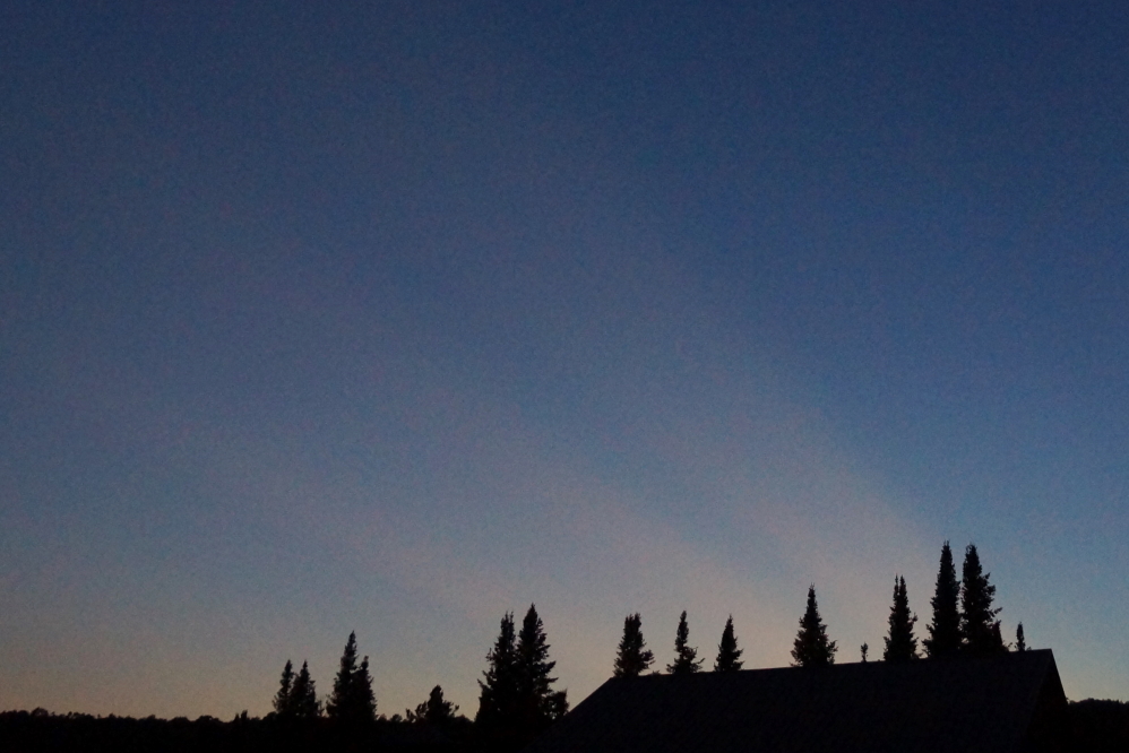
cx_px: 564
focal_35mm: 27
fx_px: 847
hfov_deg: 67.4
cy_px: 376
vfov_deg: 48.0
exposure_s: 1/60
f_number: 3.5
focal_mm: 18
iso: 1600
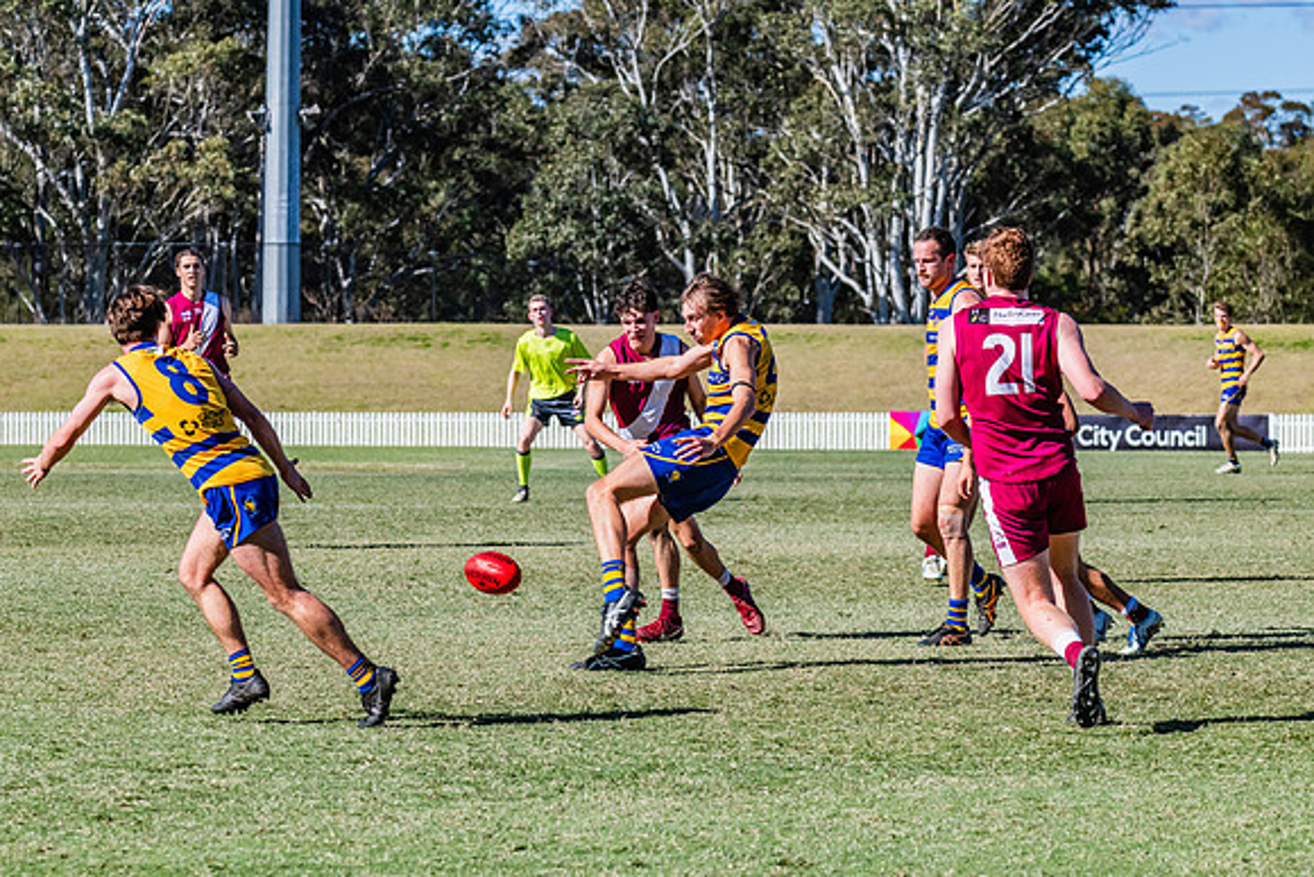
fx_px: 6206
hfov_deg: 12.1
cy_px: 438
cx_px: 657
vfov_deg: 8.1
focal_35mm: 170
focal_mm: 170
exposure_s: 1/1600
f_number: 9
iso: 800
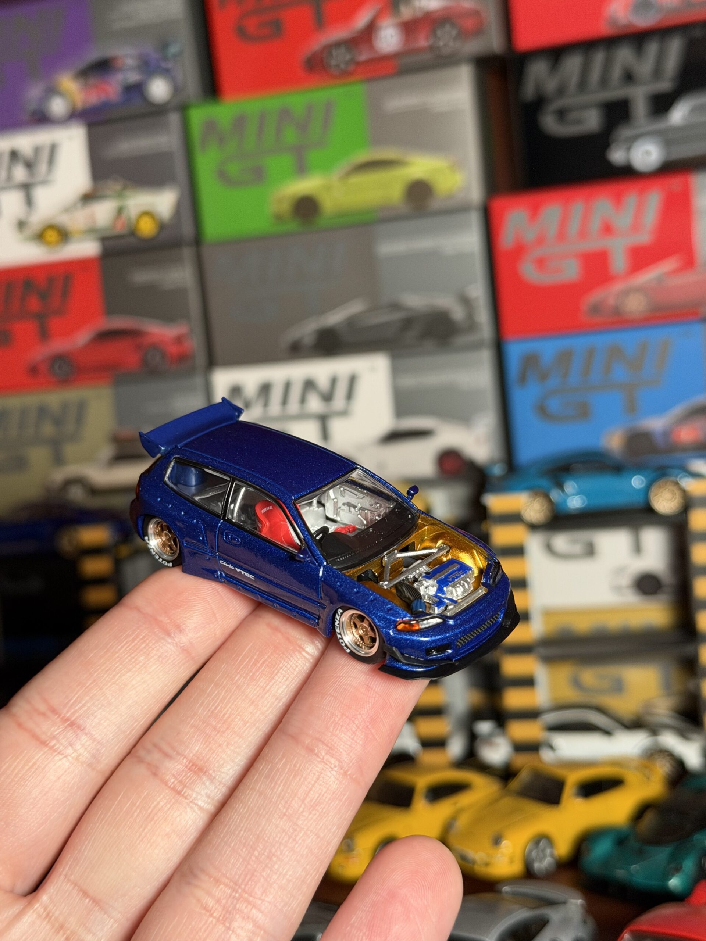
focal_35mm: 48
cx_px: 353
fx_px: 1305
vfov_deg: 39.7
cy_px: 470
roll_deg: +5.5
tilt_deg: -3.0
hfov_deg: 30.3
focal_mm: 6.76
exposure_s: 1/40
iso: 250
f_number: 1.78
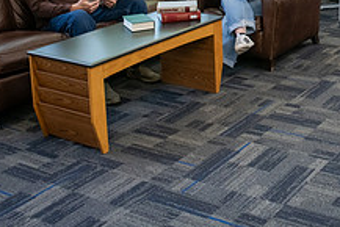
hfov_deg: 29.8
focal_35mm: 64
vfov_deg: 19.8
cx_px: 320
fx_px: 605
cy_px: -57
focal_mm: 24
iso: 1600
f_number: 5
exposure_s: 1/160
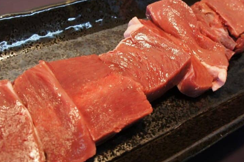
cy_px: 90
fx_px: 303
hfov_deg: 43.9
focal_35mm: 45
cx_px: 120
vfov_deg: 30.0
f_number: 8
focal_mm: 21
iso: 1000
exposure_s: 1/40
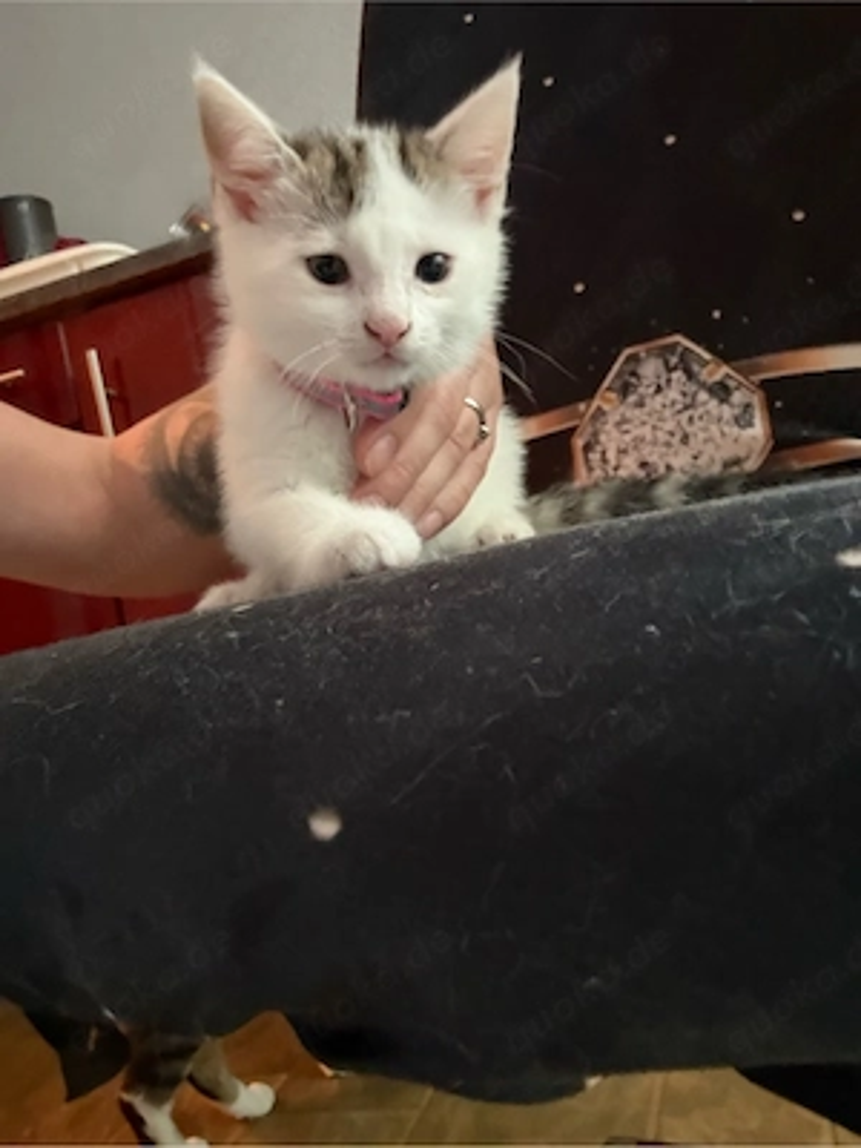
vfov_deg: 60.0
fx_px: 995
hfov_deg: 46.8
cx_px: 430
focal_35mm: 30
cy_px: 574
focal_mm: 2.69
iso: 640
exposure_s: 1/17
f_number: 1.9
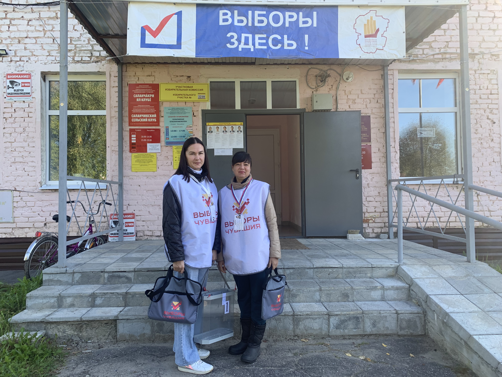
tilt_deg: +0.7
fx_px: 377
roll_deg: +1.3
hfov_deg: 67.3
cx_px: 251
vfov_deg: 53.1
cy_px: 188
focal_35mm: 26
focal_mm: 4.25
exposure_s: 1/282
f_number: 1.8
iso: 25
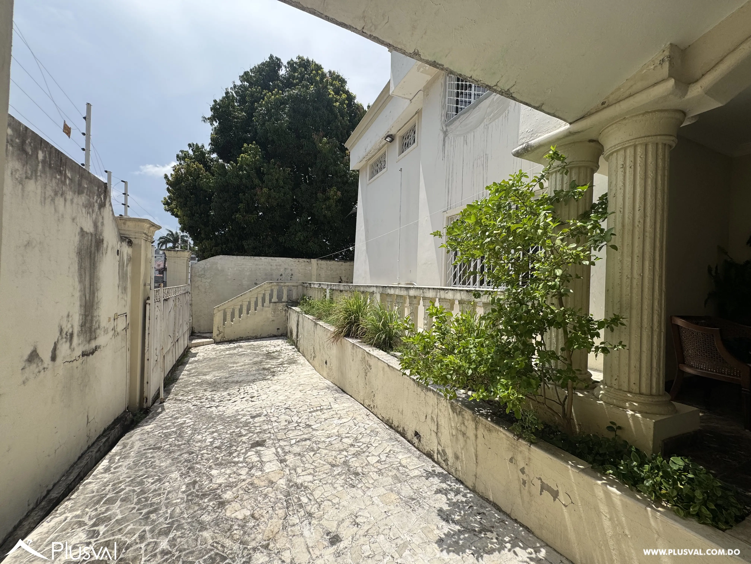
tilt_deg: +0.1
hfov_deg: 102.1
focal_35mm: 14
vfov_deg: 85.7
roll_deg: -1.7
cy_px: 282
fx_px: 304
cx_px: 376
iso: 50
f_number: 2.2
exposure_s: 1/2208
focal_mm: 2.22
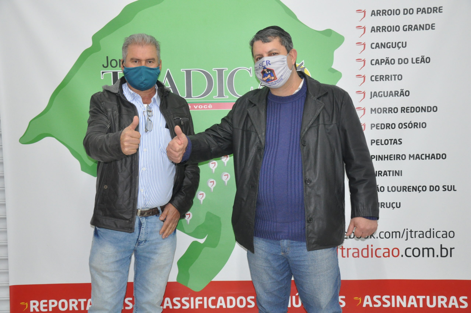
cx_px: 236
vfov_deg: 29.8
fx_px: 588
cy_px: 156
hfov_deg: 43.7
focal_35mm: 45
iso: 1600
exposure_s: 1/60
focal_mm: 30
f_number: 5
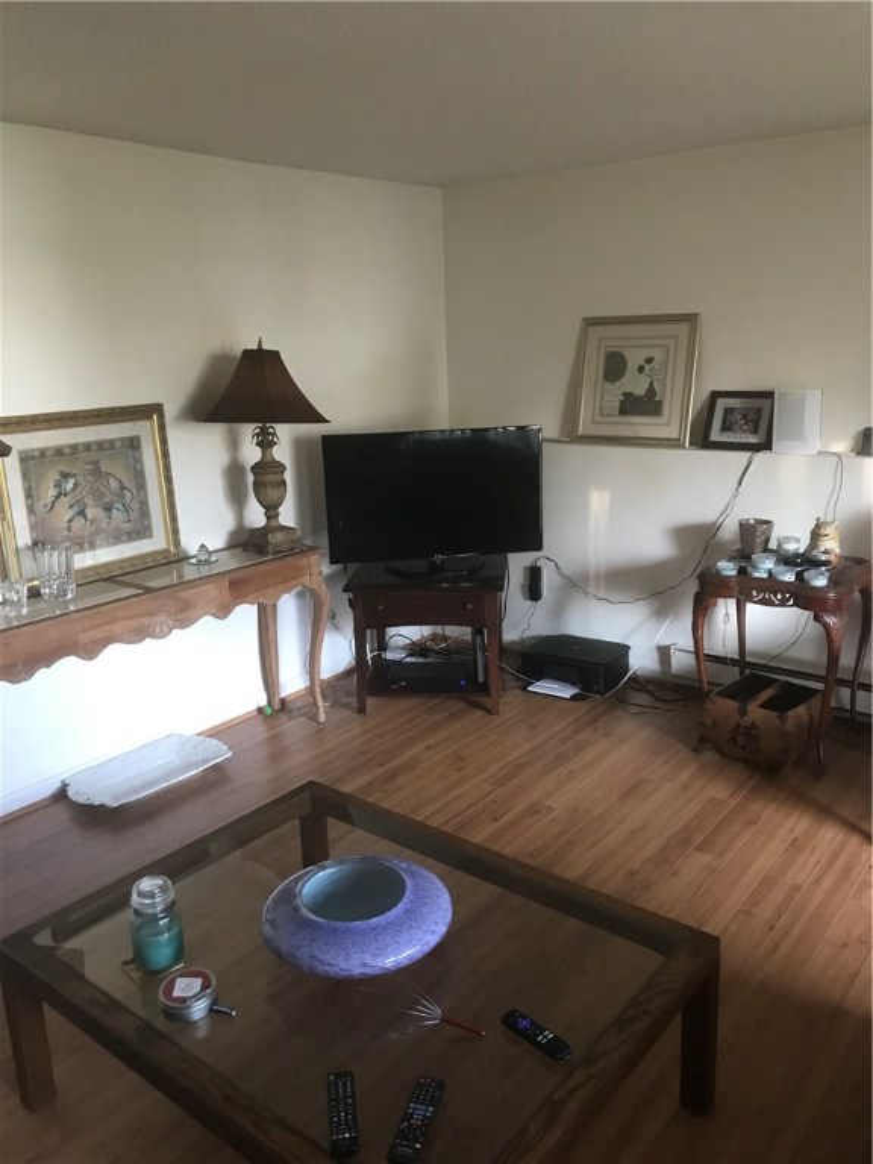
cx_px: 436
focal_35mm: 28
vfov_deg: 63.4
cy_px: 582
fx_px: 942
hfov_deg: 49.7
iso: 80
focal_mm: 3.99
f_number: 1.8
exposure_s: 1/15
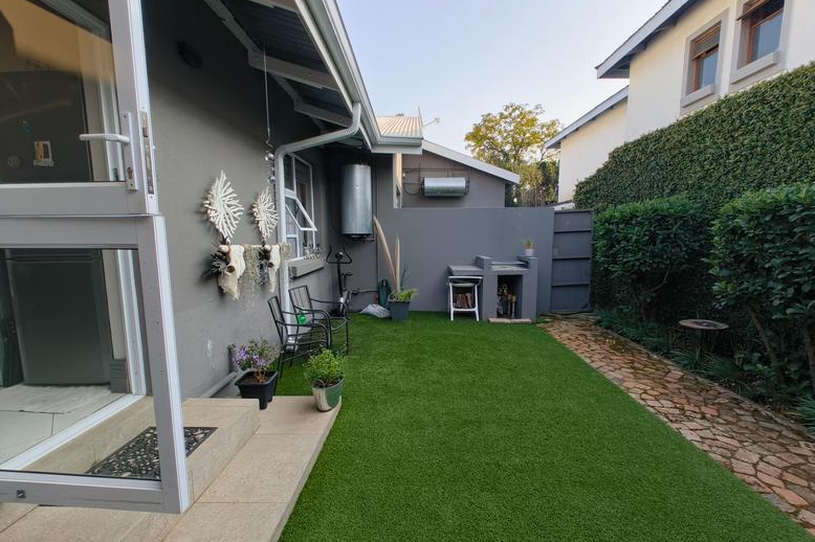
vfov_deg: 77.3
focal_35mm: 15
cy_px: 274
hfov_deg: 100.4
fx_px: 339
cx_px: 412
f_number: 2.2
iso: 181
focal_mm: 2.15
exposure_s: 1/100
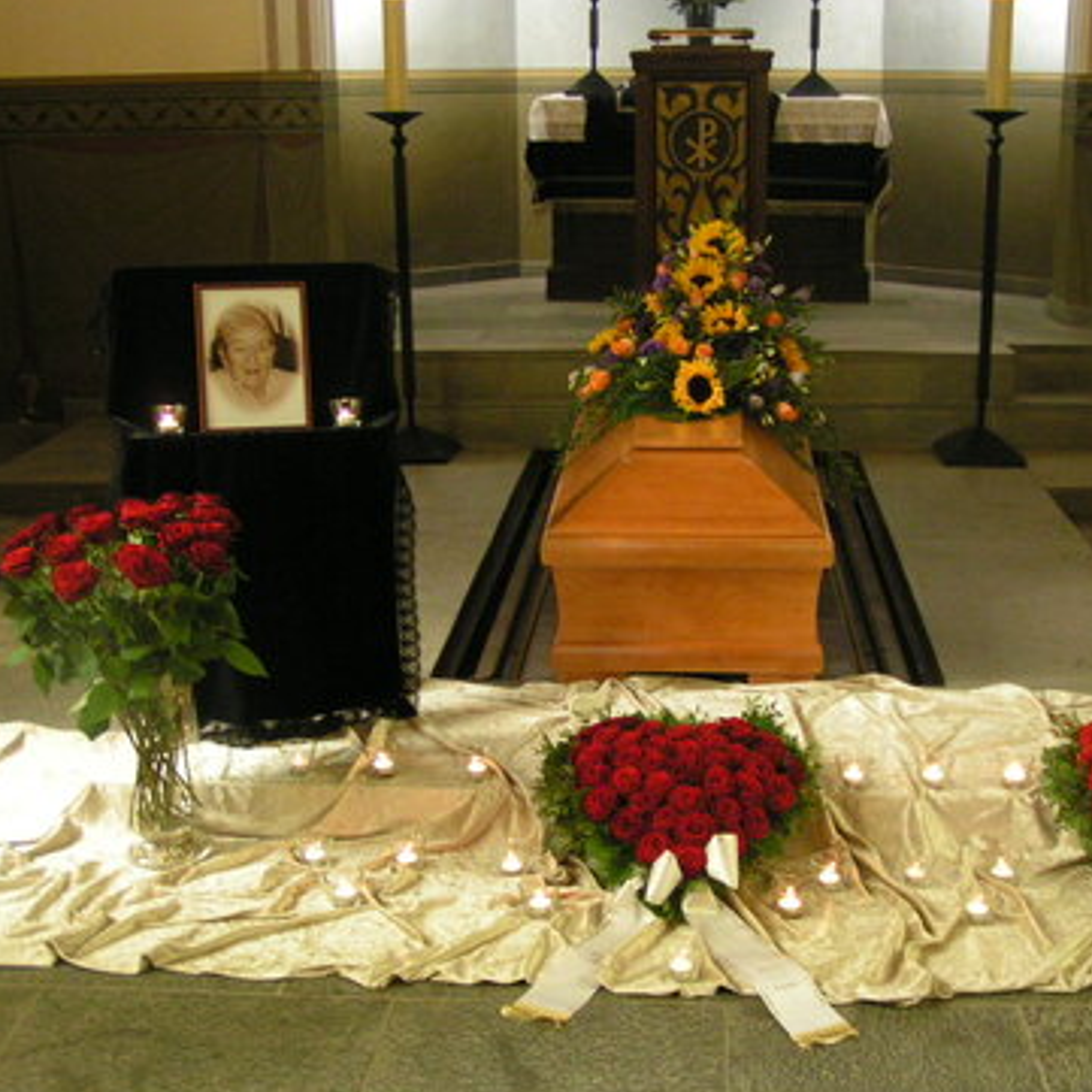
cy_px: 552
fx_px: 1642
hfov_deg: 36.7
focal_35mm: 46
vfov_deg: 36.8
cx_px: 638
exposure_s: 1/8
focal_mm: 5.8
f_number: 2.8
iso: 200
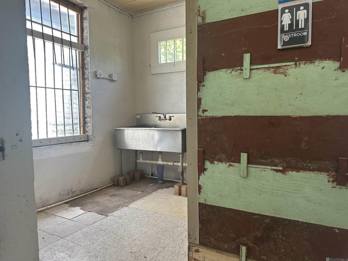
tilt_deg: -3.8
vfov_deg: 56.8
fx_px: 241
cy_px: 130
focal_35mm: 24
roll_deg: +0.4
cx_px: 174
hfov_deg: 71.6
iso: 125
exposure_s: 1/121
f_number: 1.78
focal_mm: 6.86
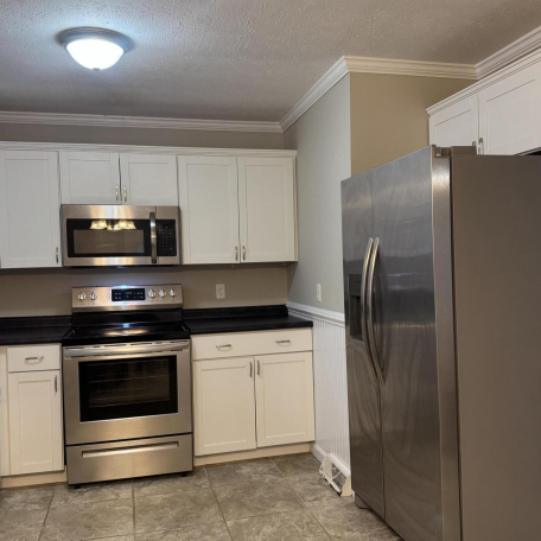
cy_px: 285
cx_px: 270
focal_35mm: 31
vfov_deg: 52.5
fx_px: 548
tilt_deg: -2.3
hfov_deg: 52.5
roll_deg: +2.6
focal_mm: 6.76
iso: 250
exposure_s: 1/60
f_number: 1.78
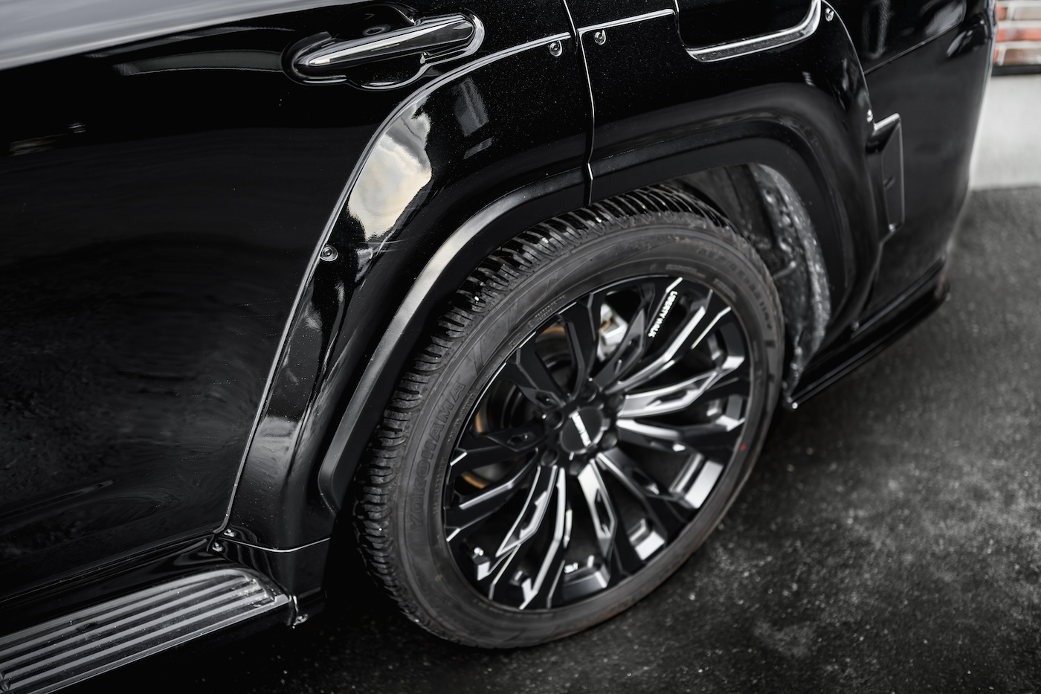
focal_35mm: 50
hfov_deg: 39.6
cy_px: 347
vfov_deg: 27.0
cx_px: 520
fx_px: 1446
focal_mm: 50
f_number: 1.8
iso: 200
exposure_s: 1/160
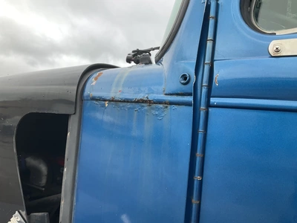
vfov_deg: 48.2
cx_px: 148
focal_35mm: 29
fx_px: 249
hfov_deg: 61.7
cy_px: 112
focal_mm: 3
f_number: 1.8
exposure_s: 1/122
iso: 20
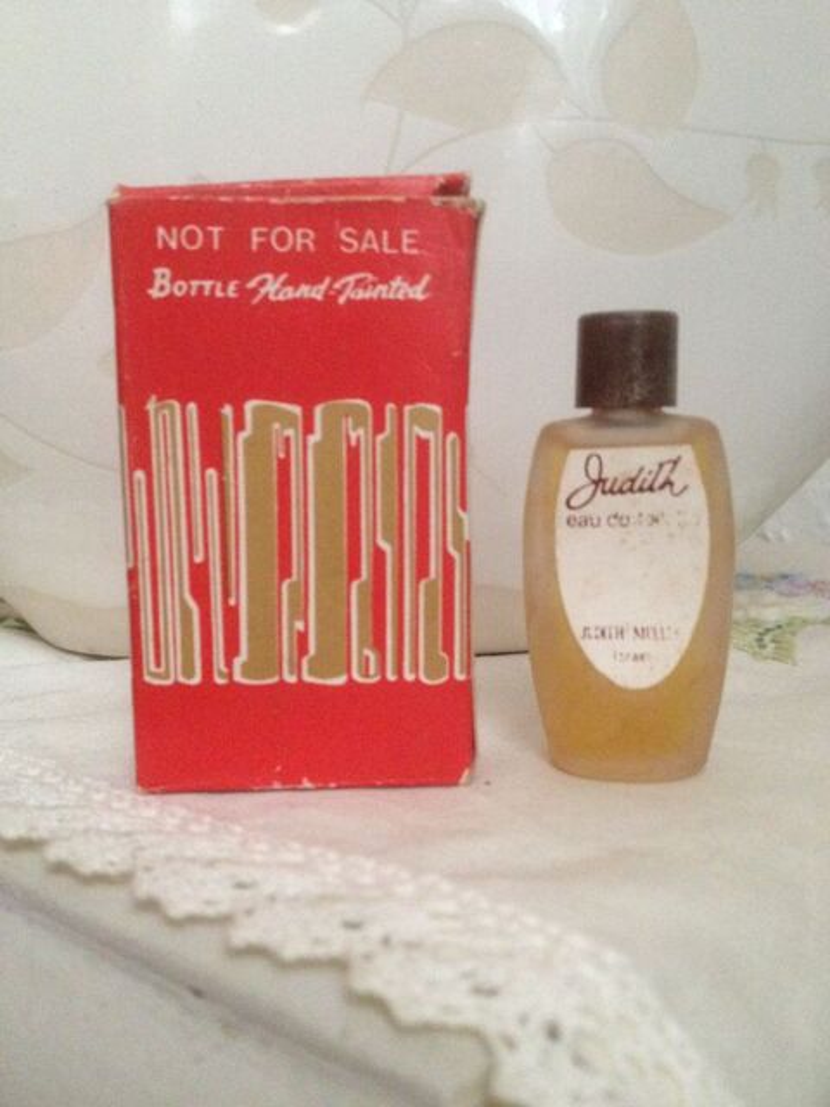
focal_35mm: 35
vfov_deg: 52.6
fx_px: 1119
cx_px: 415
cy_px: 554
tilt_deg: -7.4
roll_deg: +1.1
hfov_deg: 40.7
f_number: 2.4
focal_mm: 4.28
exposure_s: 1/15
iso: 500
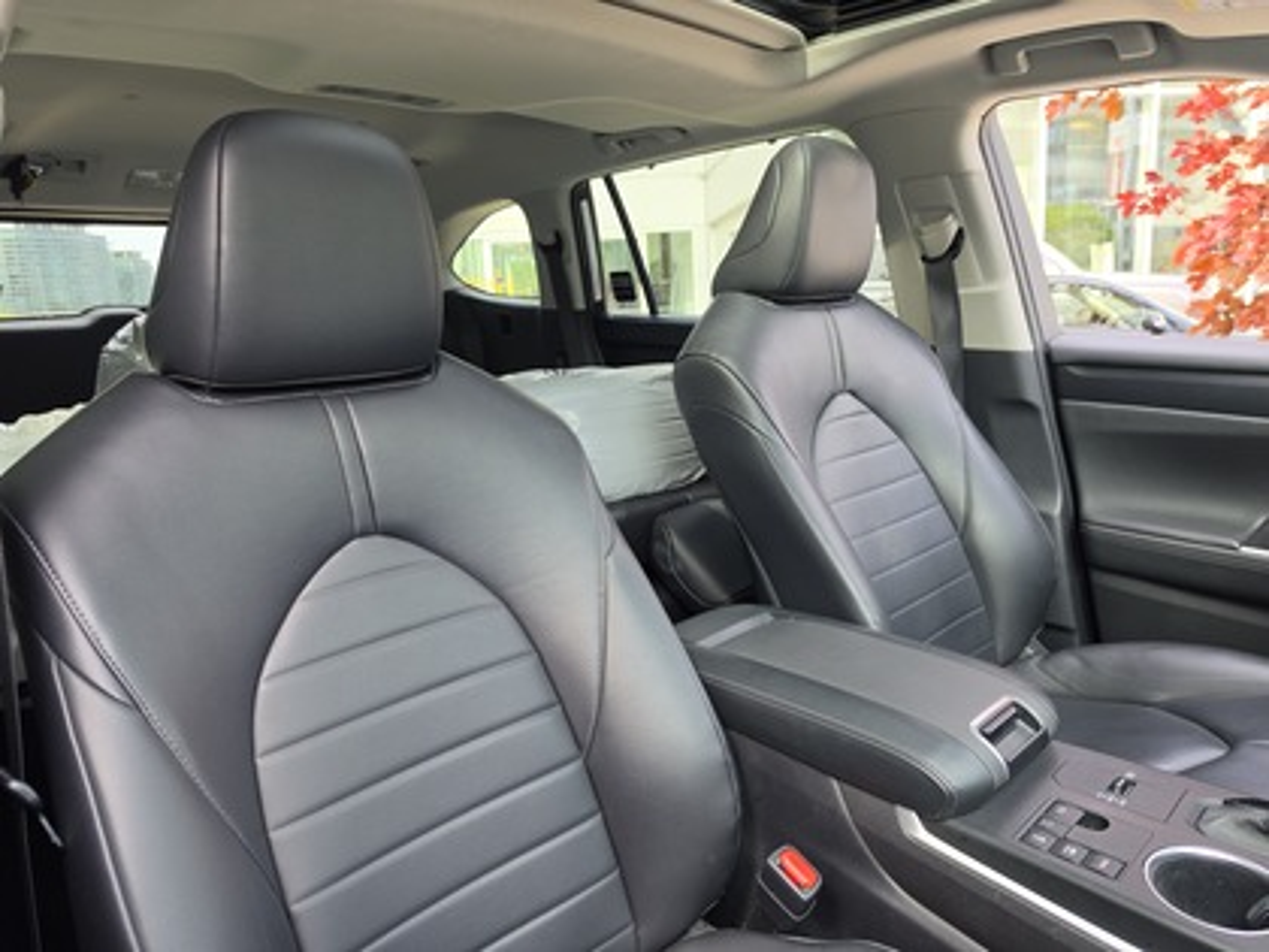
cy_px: 476
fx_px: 843
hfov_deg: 73.9
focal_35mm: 23
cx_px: 634
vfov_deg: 58.9
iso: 25
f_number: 1.4
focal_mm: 6.5
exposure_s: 1/180
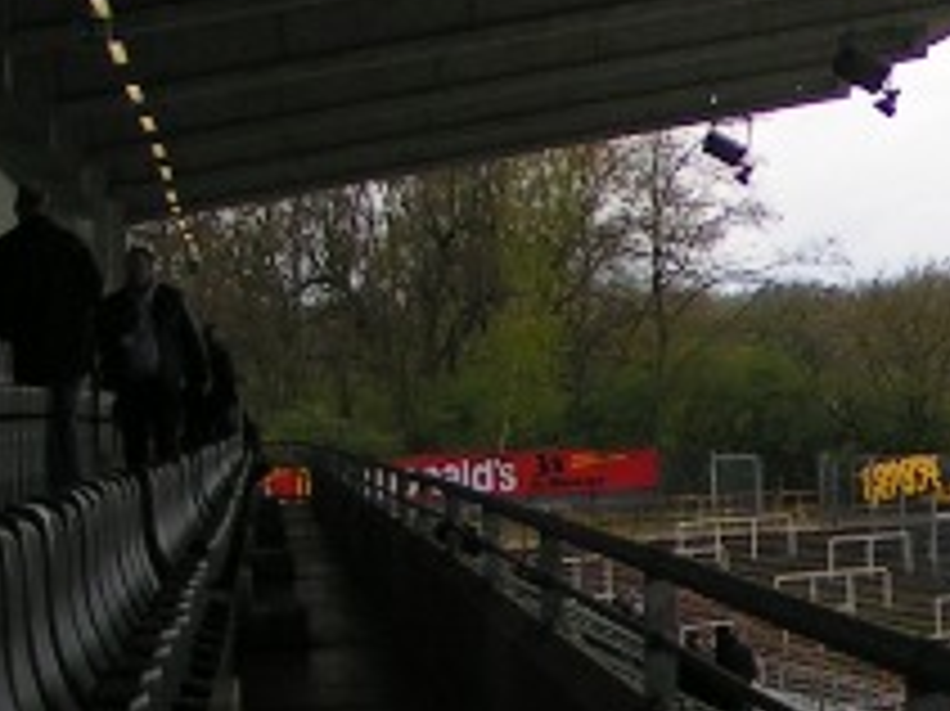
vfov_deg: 10.3
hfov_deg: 13.1
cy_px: 486
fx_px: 3950
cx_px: 1328
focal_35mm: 144
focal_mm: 5.8
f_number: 2.8
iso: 50
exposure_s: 1/800
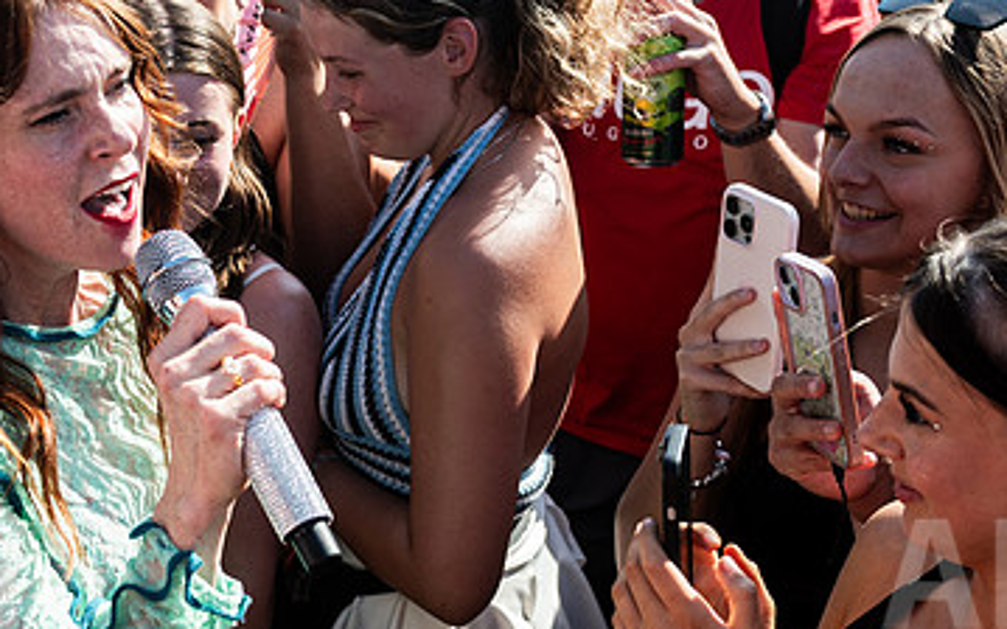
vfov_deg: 17.6
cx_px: 244
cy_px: 288
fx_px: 2030
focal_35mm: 74
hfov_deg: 27.5
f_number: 4
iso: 400
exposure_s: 1/3200
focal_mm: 34
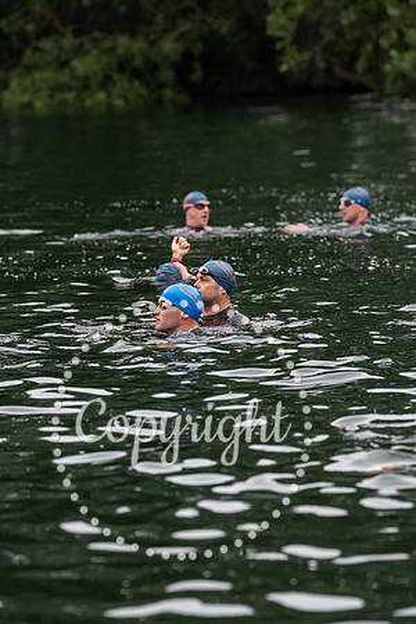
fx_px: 5200
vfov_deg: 6.9
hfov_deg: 4.6
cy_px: 312
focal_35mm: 300
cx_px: 169
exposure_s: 1/800
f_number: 4
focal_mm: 200
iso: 320
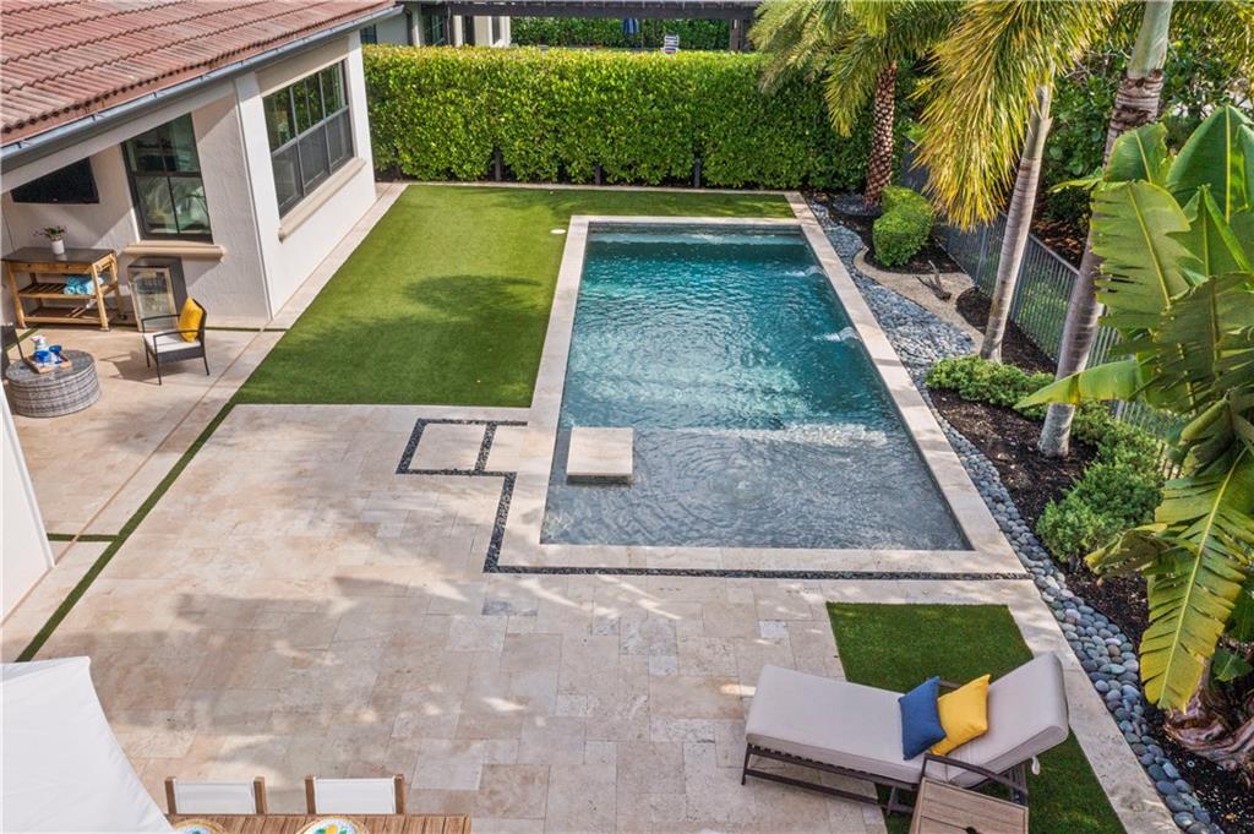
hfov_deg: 65.5
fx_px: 975
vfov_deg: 46.3
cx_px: 627
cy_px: 417
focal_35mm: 28
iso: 400
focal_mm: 10.26
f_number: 8
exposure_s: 1/800
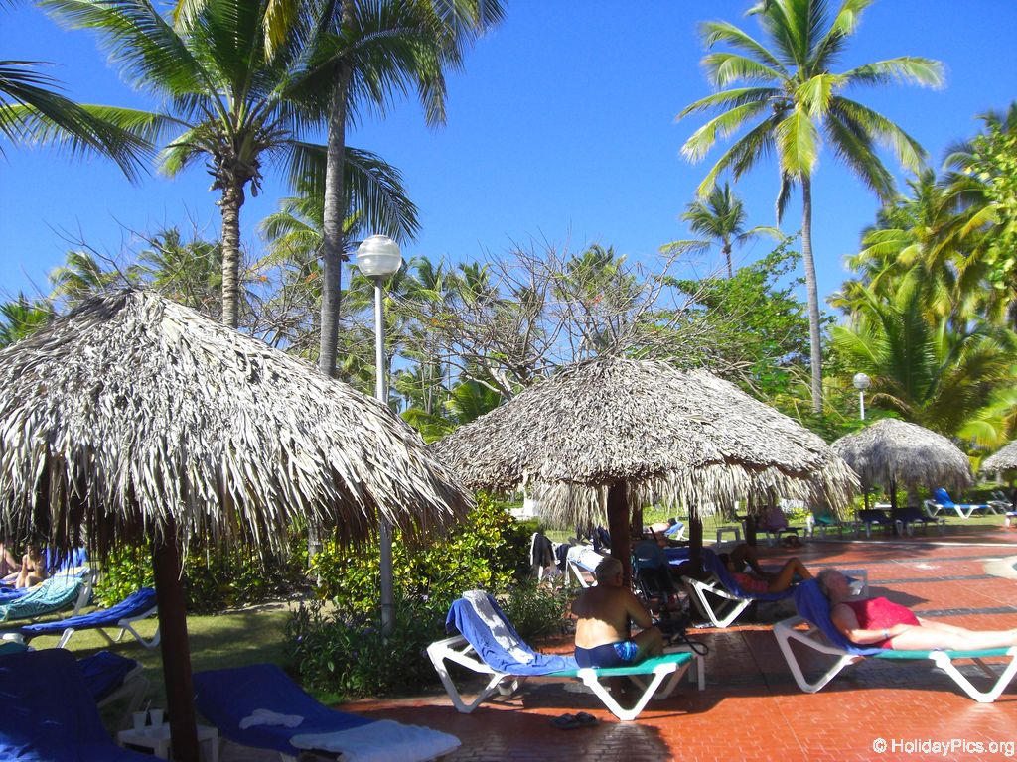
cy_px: 381
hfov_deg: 49.0
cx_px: 508
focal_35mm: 38
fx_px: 1116
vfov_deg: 37.7
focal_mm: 6.2
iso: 100
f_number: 8
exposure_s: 1/160
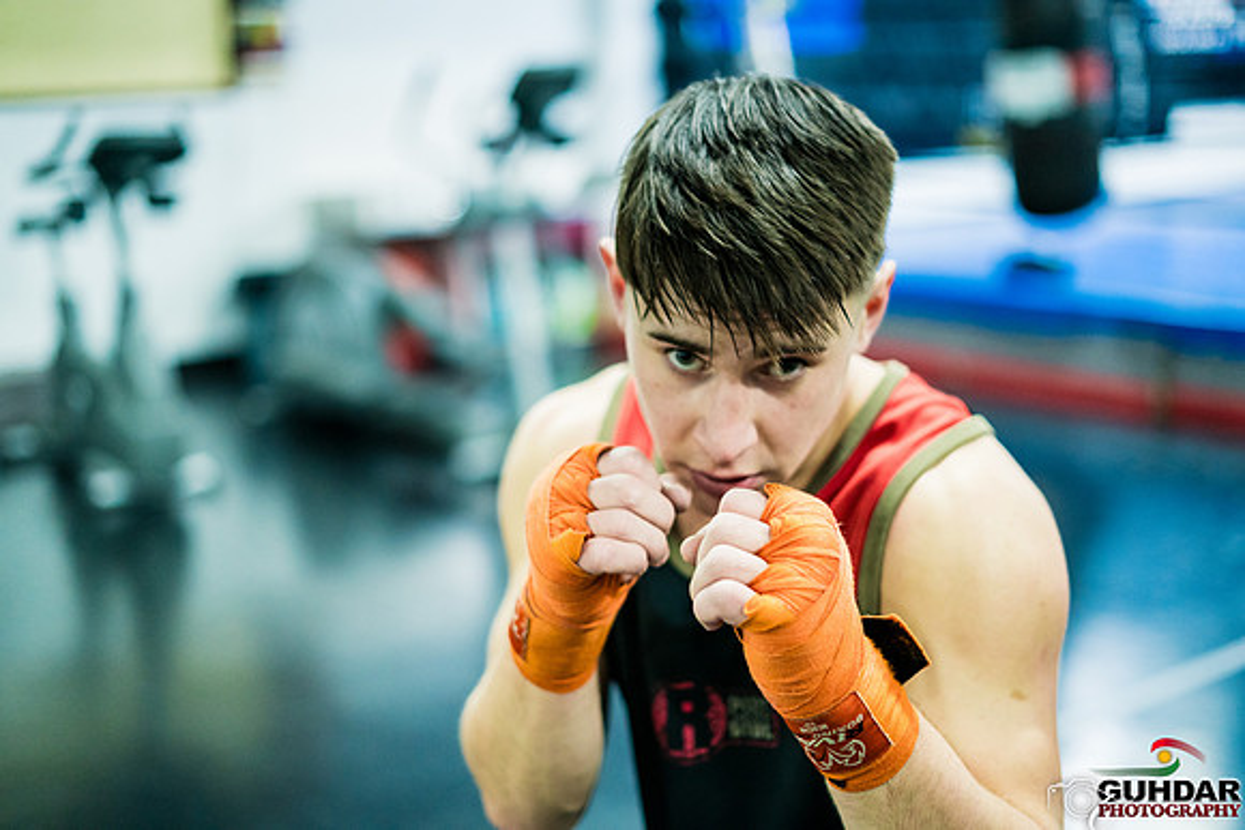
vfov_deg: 27.0
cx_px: 622
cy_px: 415
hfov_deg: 39.6
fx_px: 1729
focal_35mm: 50
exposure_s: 1/500
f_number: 1.8
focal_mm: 50
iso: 4000
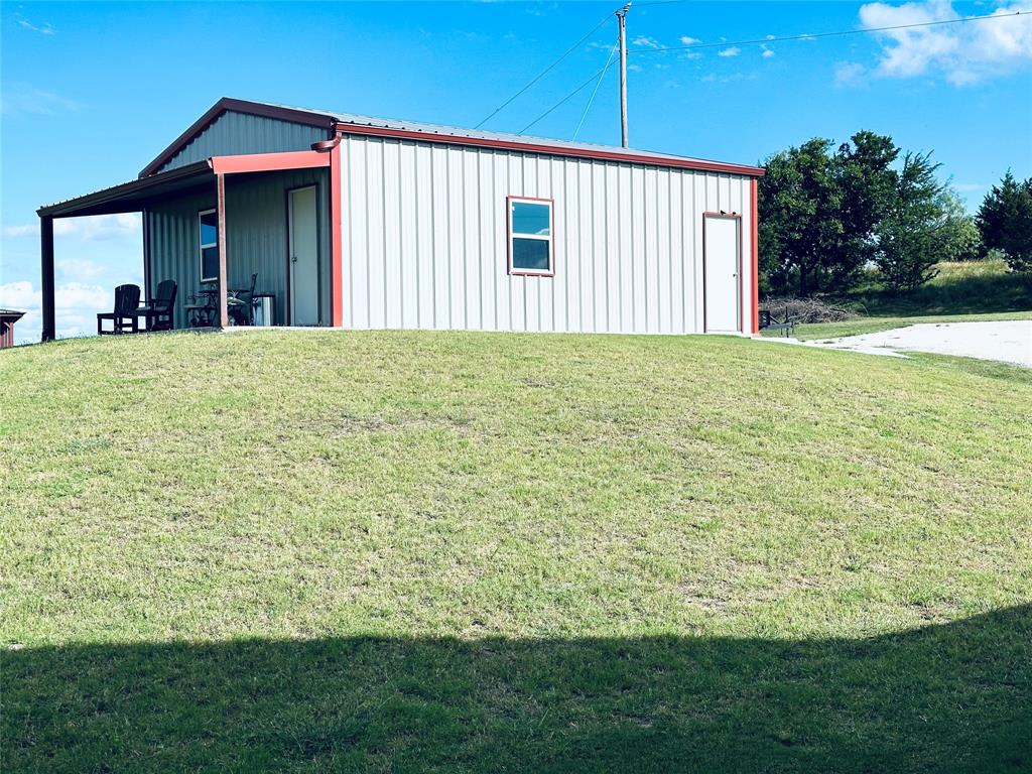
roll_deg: +0.1
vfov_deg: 30.3
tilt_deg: +0.5
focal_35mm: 48
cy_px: 387
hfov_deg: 39.7
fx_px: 1431
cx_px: 516
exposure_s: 1/5263
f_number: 1.78
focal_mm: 6.86
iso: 64
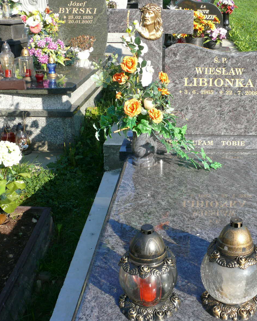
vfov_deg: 40.3
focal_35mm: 46
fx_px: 437
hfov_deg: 31.9
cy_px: 160
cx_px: 204
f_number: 5
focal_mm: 7.4
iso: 100
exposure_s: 1/250
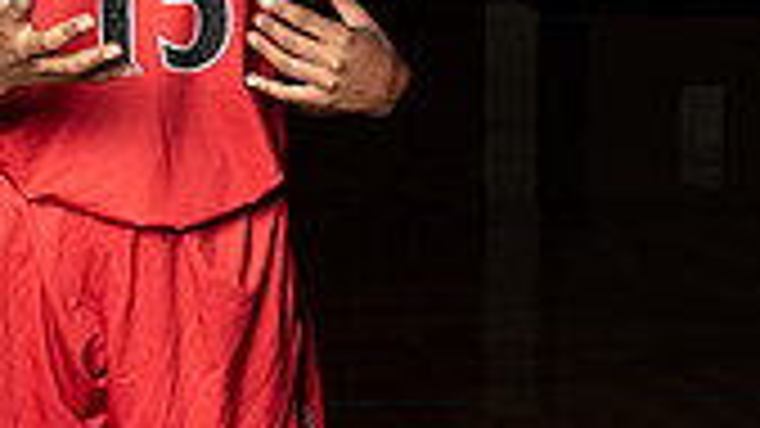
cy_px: -243
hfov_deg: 12.4
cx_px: 135
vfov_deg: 6.9
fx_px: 3486
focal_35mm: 173
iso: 320
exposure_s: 1/200
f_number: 14
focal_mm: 62
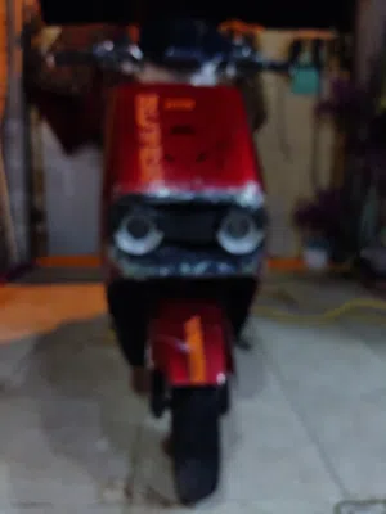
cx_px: 193
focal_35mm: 25
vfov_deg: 69.4
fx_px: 372
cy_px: 257
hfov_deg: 54.9
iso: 125
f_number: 1.79
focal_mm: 4.71
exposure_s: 1/25
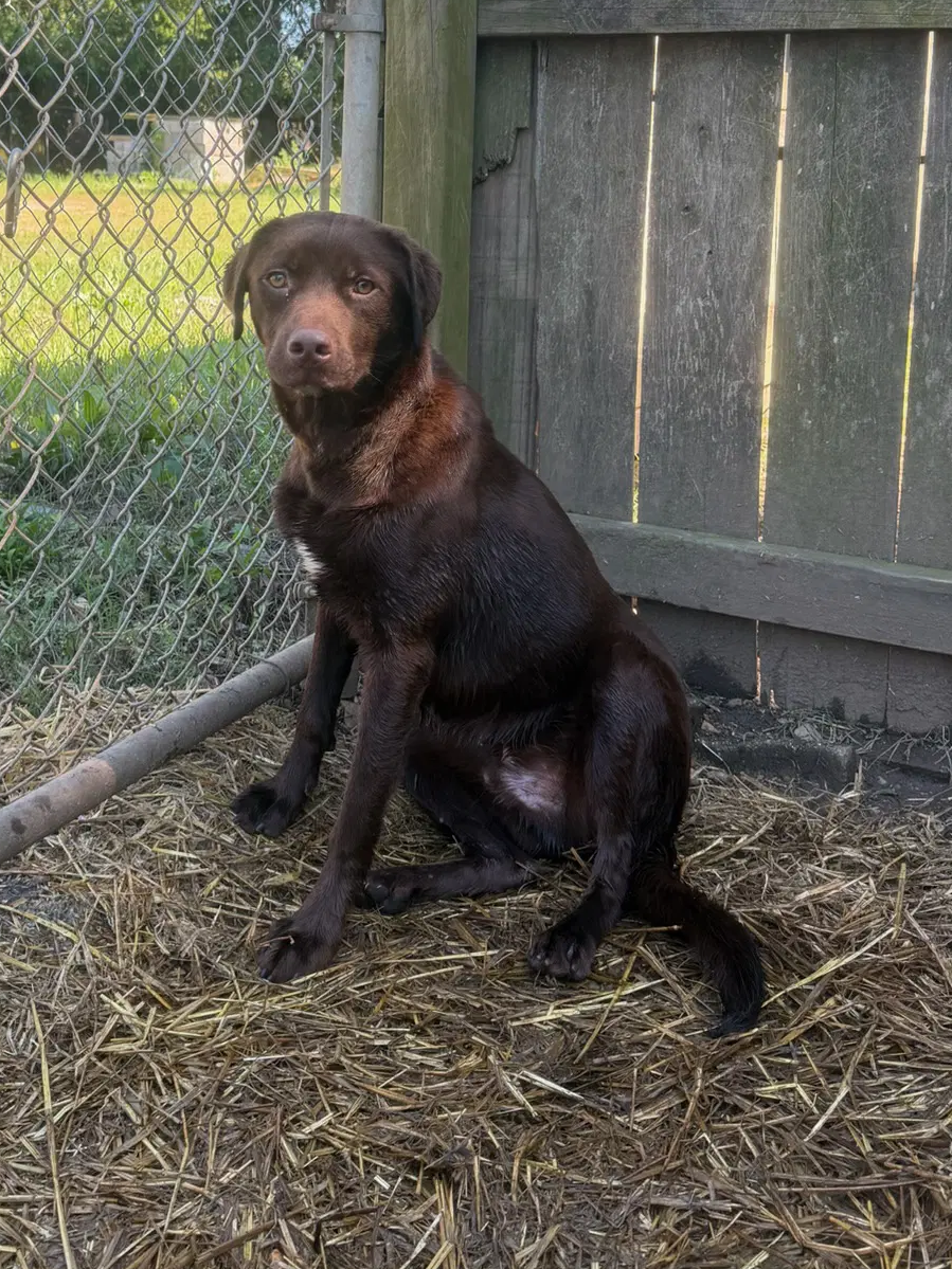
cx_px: 397
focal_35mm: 41
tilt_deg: -9.4
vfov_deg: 44.9
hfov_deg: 35.0
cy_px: 393
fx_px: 1504
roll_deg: +1.1
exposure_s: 1/385
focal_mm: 6.76
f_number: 1.78
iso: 100
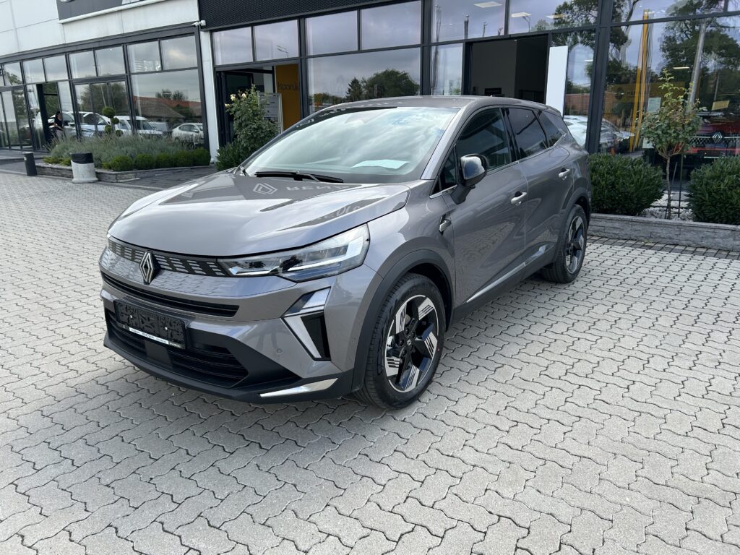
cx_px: 370
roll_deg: +0.6
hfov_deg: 67.3
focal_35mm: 26
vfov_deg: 53.1
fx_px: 556
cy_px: 278
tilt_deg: -15.5
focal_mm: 5.7
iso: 50
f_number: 1.5
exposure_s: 1/1838
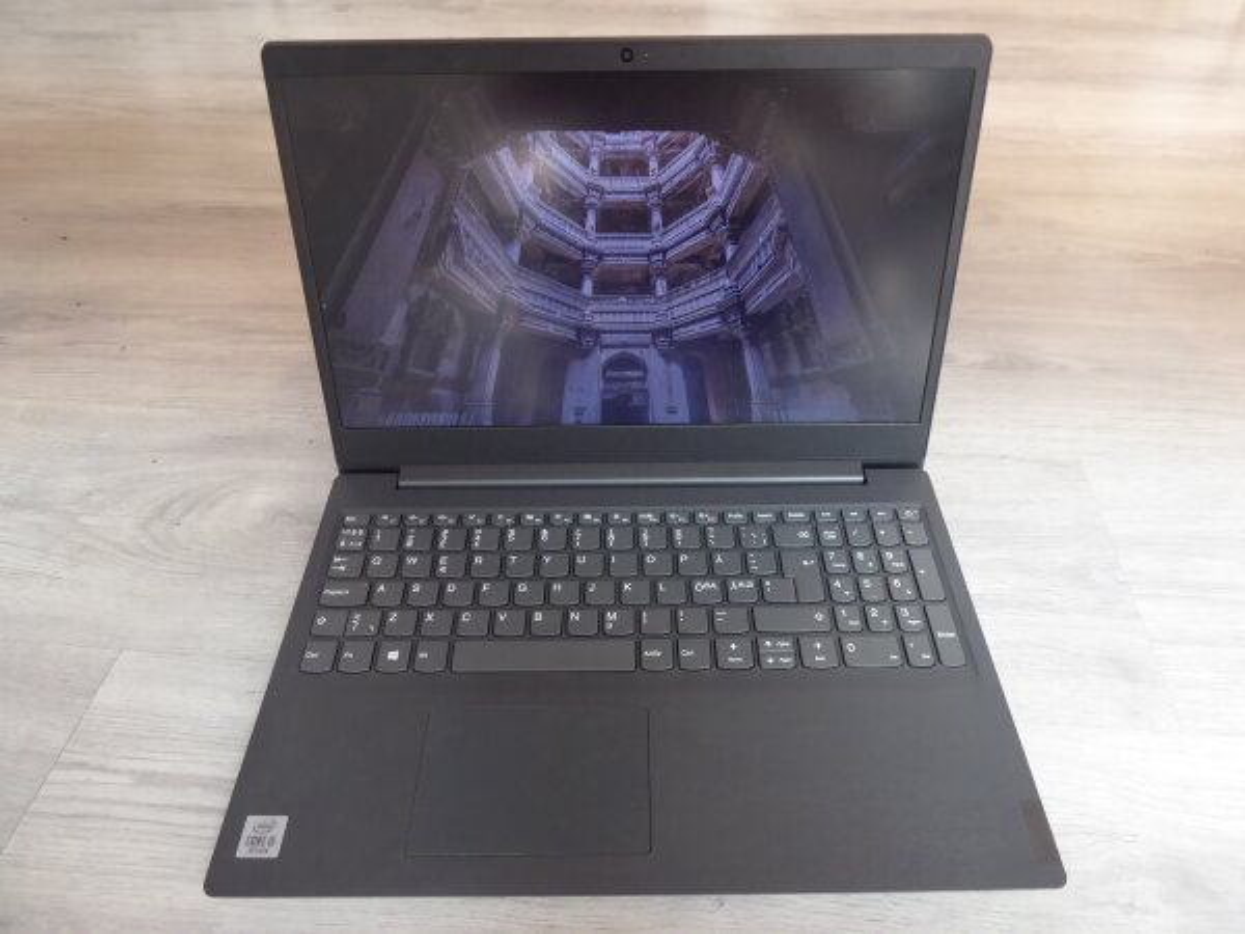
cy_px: 467
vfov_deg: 54.9
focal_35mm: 25
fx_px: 899
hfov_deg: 69.4
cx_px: 622
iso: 400
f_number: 3.3
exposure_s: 1/25
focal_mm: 4.3
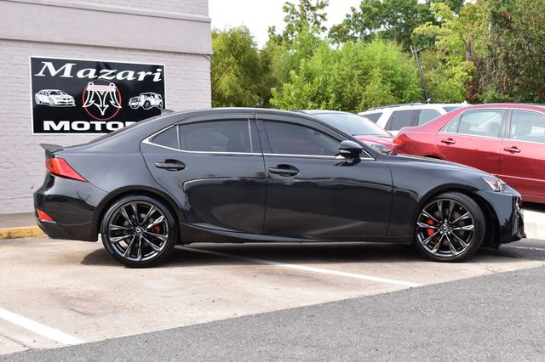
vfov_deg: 25.7
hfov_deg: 37.9
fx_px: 794
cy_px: 181
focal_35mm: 52
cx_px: 272
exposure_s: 1/250
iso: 400
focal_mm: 35
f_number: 10
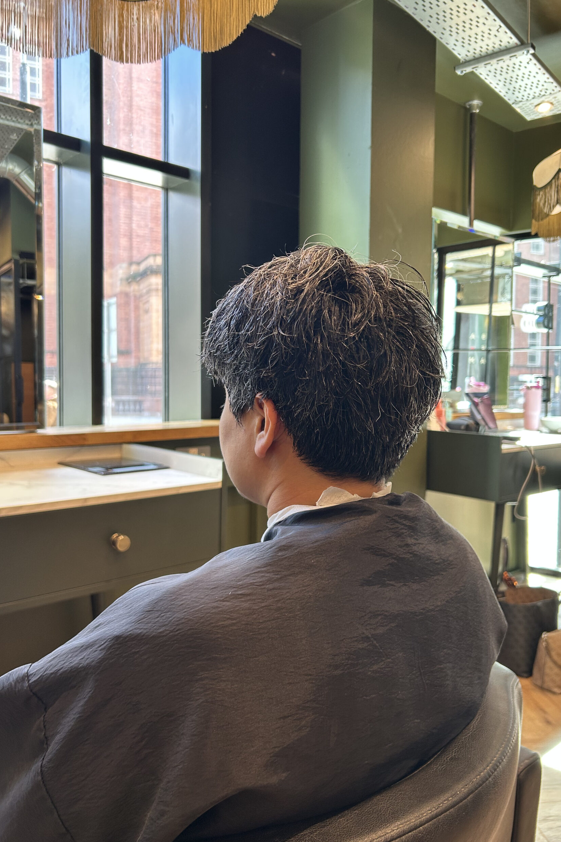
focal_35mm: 28
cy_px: 407
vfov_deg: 65.5
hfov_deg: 46.3
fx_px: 654
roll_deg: -0.5
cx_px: 312
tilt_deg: -3.0
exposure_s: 1/50
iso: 100
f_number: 1.5
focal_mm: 5.7
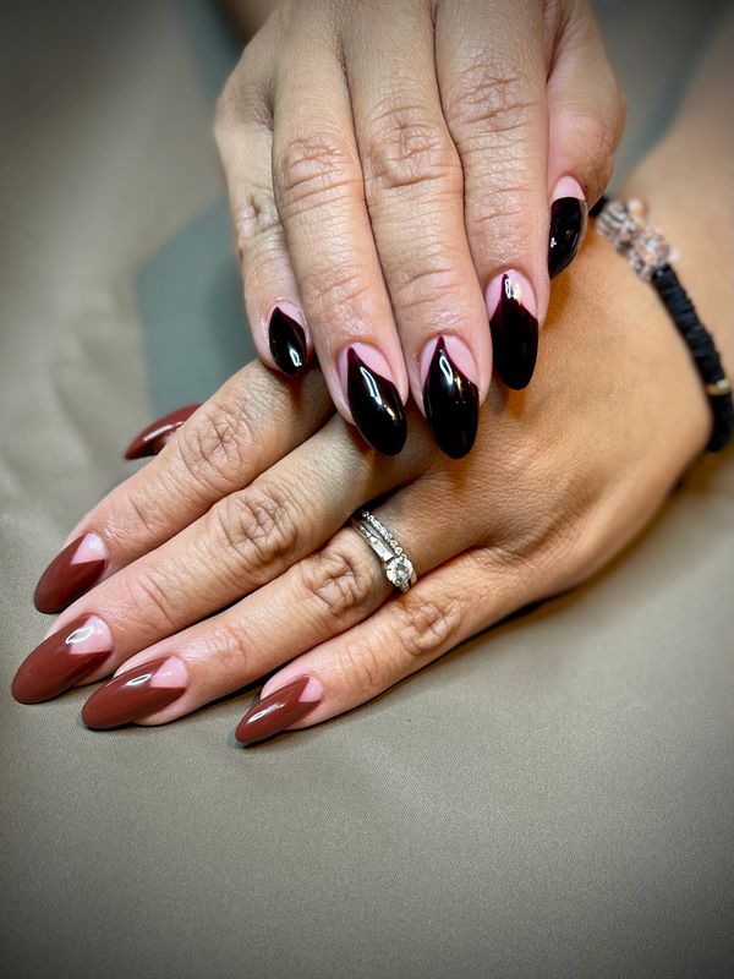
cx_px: 367
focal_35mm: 26
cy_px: 490
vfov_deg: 67.3
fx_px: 735
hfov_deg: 53.1
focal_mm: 5.1
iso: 64
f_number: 1.6
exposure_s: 1/60
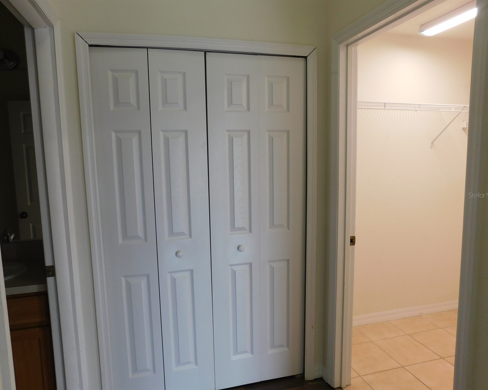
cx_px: 238
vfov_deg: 58.8
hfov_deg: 70.3
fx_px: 347
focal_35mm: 24
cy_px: 195
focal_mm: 4
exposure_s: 1/50
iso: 125
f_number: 3
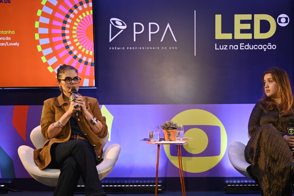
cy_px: 129
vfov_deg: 29.2
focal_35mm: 46
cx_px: 178
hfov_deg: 42.8
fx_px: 373
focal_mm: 32.5
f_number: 4
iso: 2000
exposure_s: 1/200
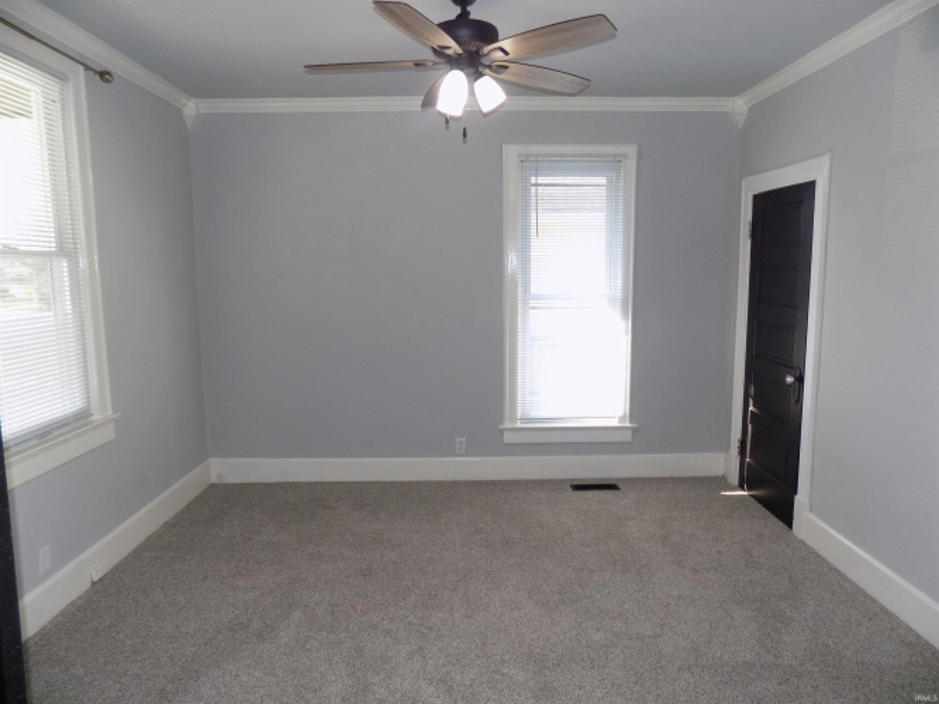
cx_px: 470
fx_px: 624
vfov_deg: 58.9
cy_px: 352
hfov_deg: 73.9
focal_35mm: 23
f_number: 3.1
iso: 125
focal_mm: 4
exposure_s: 1/30
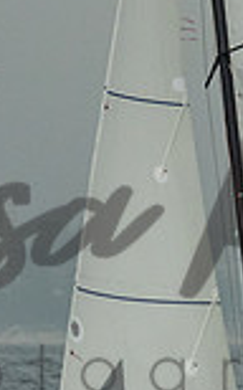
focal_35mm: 1197
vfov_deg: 1.8
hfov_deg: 1.1
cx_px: 487
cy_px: -5
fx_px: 12707
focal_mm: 200
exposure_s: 1/3200
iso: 800
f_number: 9
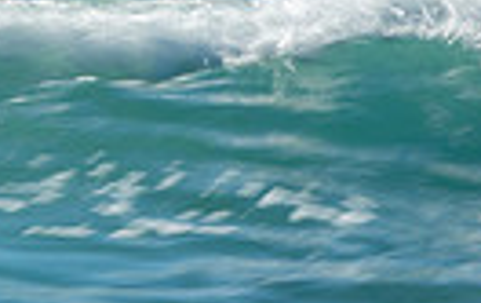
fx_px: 28127
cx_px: -565
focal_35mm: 2142
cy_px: -38
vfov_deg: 0.6
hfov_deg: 1.0
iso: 100
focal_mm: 320
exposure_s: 1/30
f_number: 25
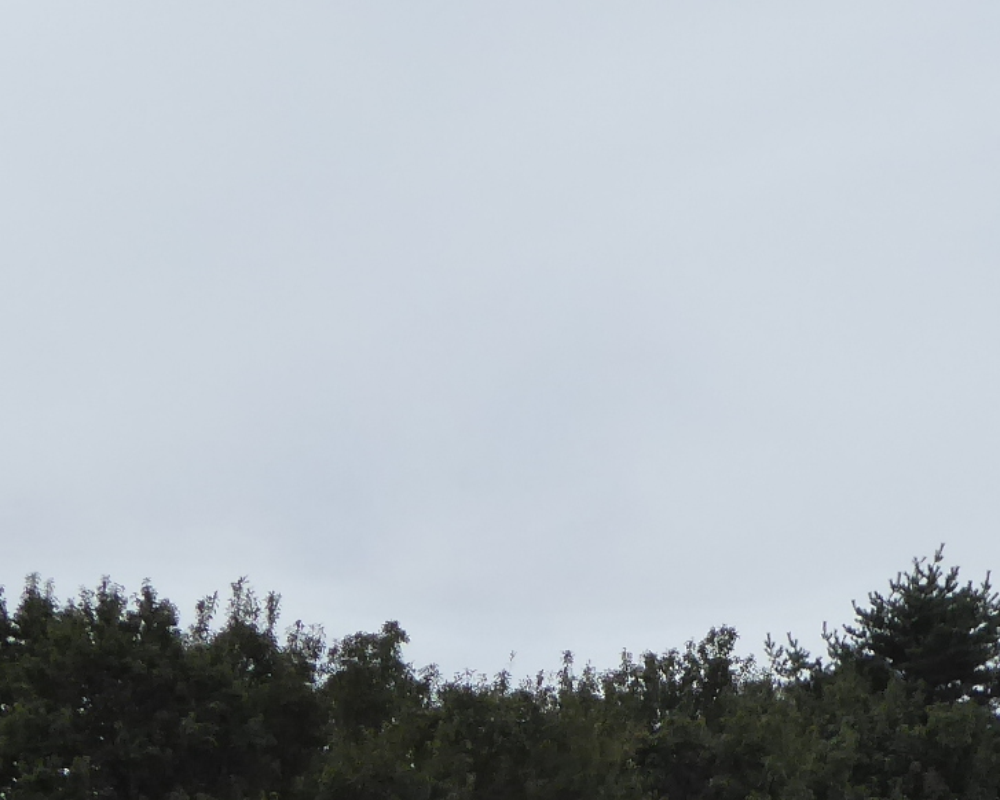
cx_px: 765
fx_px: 4677
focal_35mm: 158
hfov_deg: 12.2
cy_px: 836
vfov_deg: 9.7
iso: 160
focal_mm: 7.8
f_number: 3.9
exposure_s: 1/1000
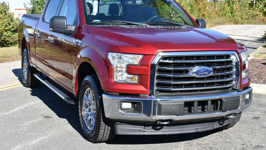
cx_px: 133
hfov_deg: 34.9
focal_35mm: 60
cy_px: 63
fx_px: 423
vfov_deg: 20.0
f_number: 8
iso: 200
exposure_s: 1/250
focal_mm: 38
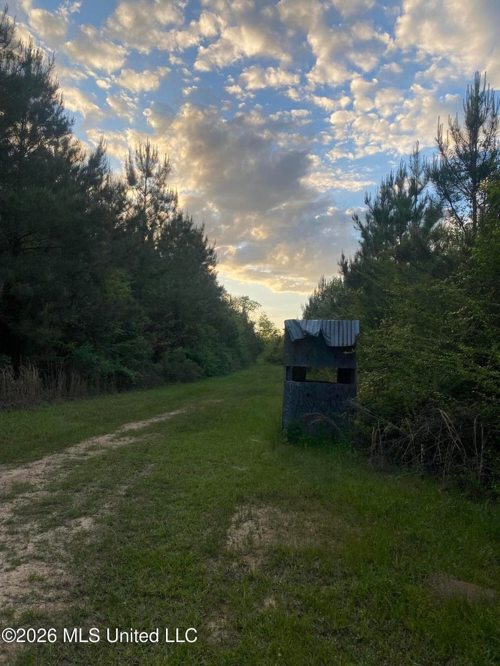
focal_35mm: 26
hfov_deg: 53.1
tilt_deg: +3.5
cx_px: 250
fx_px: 501
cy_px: 333
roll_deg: +0.2
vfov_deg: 67.3
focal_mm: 4.25
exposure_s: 1/845
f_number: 1.8
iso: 32
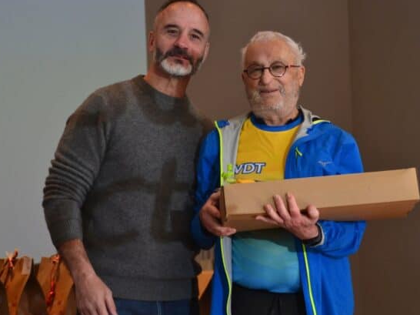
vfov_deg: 10.7
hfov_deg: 14.3
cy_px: 134
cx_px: 187
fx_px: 1674
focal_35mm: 138
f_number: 5.3
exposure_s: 1/80
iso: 800
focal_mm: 68
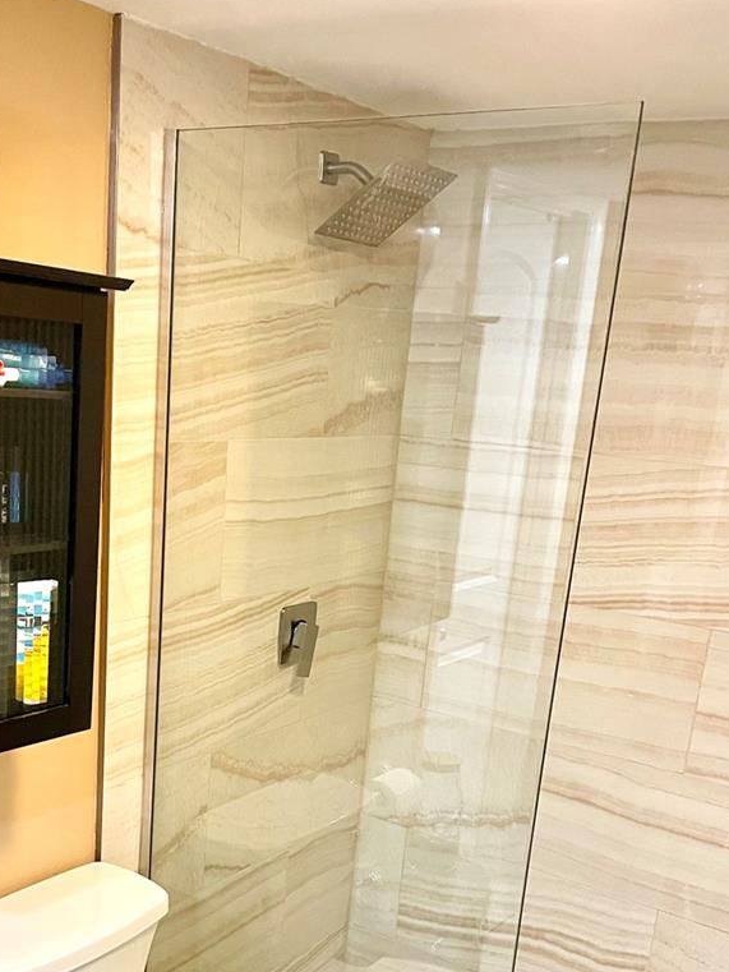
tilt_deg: -18.3
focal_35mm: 41
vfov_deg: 44.2
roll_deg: -3.7
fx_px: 1151
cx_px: 269
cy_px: 737
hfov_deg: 34.9
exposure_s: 1/60
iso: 250
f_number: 1.6
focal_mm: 4.2
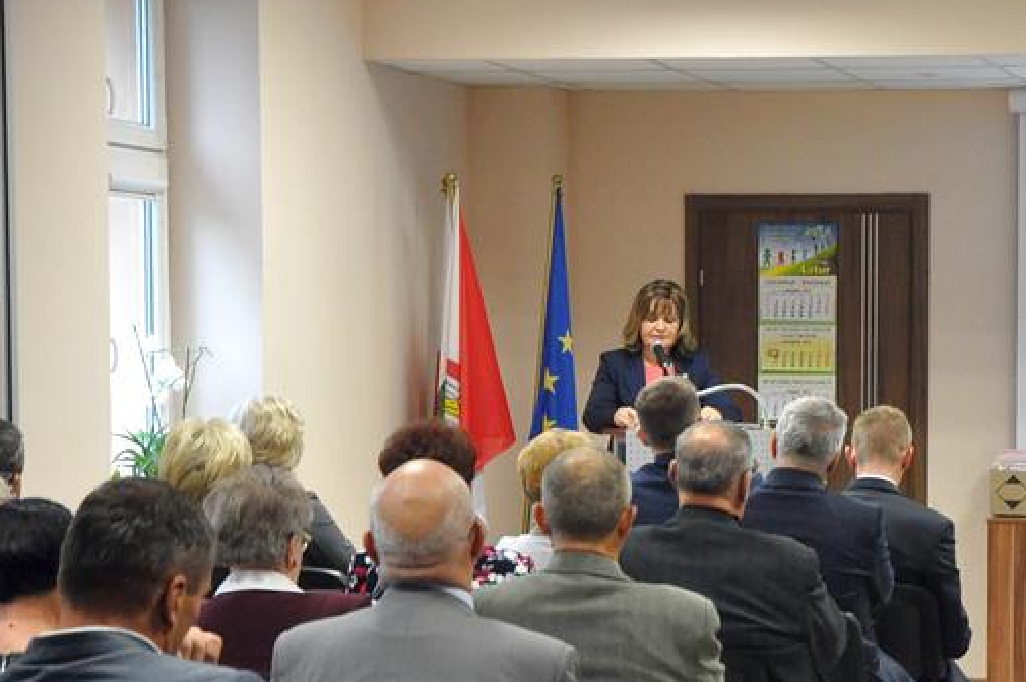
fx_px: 3161
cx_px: 859
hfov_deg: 18.2
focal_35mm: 111
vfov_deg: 12.3
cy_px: 551
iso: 2500
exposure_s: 1/100
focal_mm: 44
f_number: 5
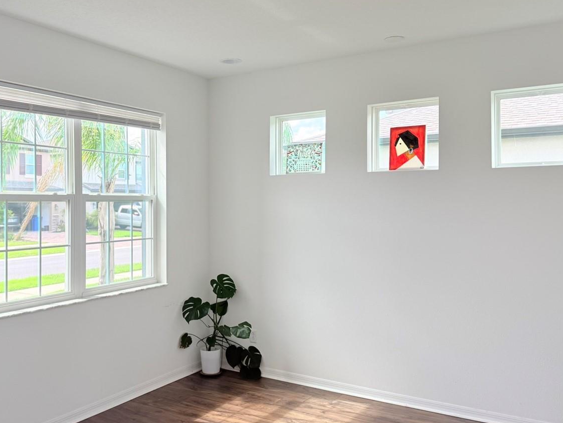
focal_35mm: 34
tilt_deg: +0.5
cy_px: 198
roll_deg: +0.4
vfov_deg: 41.8
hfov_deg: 53.5
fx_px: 553
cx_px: 217
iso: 100
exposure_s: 1/410
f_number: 1.78
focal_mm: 6.76
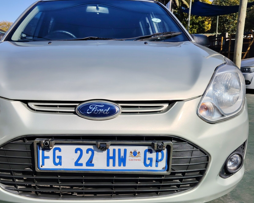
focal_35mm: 36
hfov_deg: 49.9
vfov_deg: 41.1
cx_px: 98
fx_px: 271
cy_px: 114
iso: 100
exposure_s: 1/1234
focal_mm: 5.25
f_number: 1.75
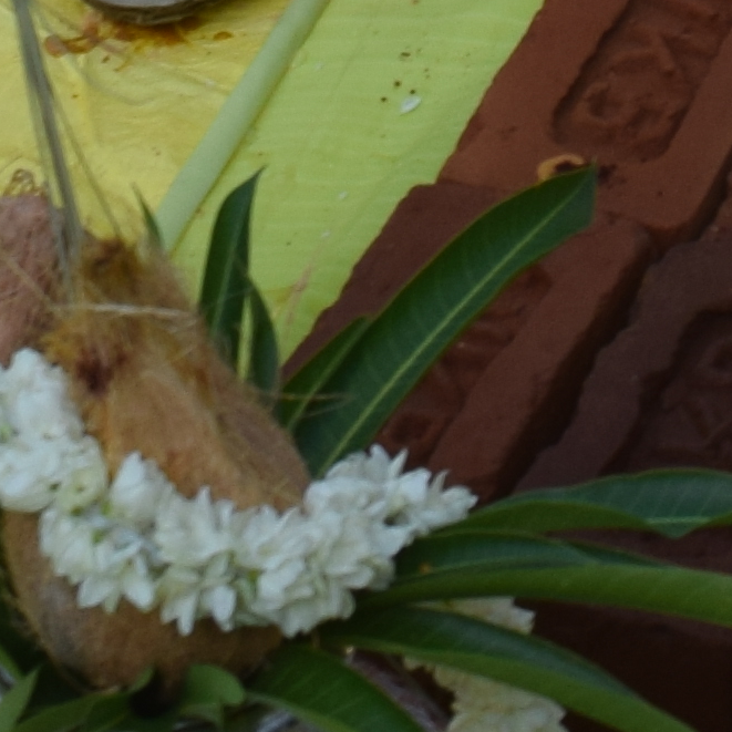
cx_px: 1171
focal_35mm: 243
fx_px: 5810
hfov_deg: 7.1
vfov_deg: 6.7
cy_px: -1219
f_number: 8
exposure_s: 1/250
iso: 200
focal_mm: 21
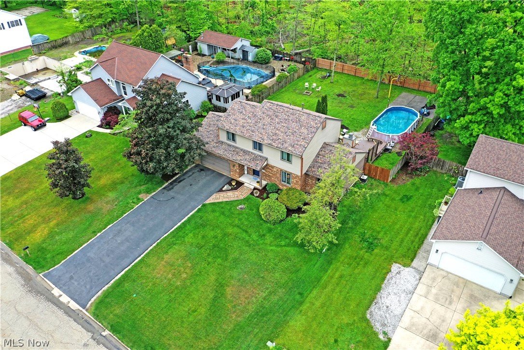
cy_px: 175
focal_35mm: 28
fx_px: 408
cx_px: 262
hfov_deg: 65.5
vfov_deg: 46.4
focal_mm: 10.26
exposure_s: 1/120
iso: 100
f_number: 4
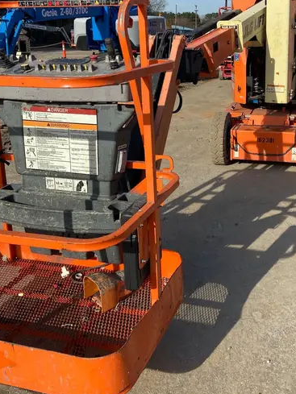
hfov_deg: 36.2
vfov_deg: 47.0
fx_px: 444
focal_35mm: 39
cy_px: 127
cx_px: 211
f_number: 1.8
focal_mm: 4.25
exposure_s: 1/2688
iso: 32
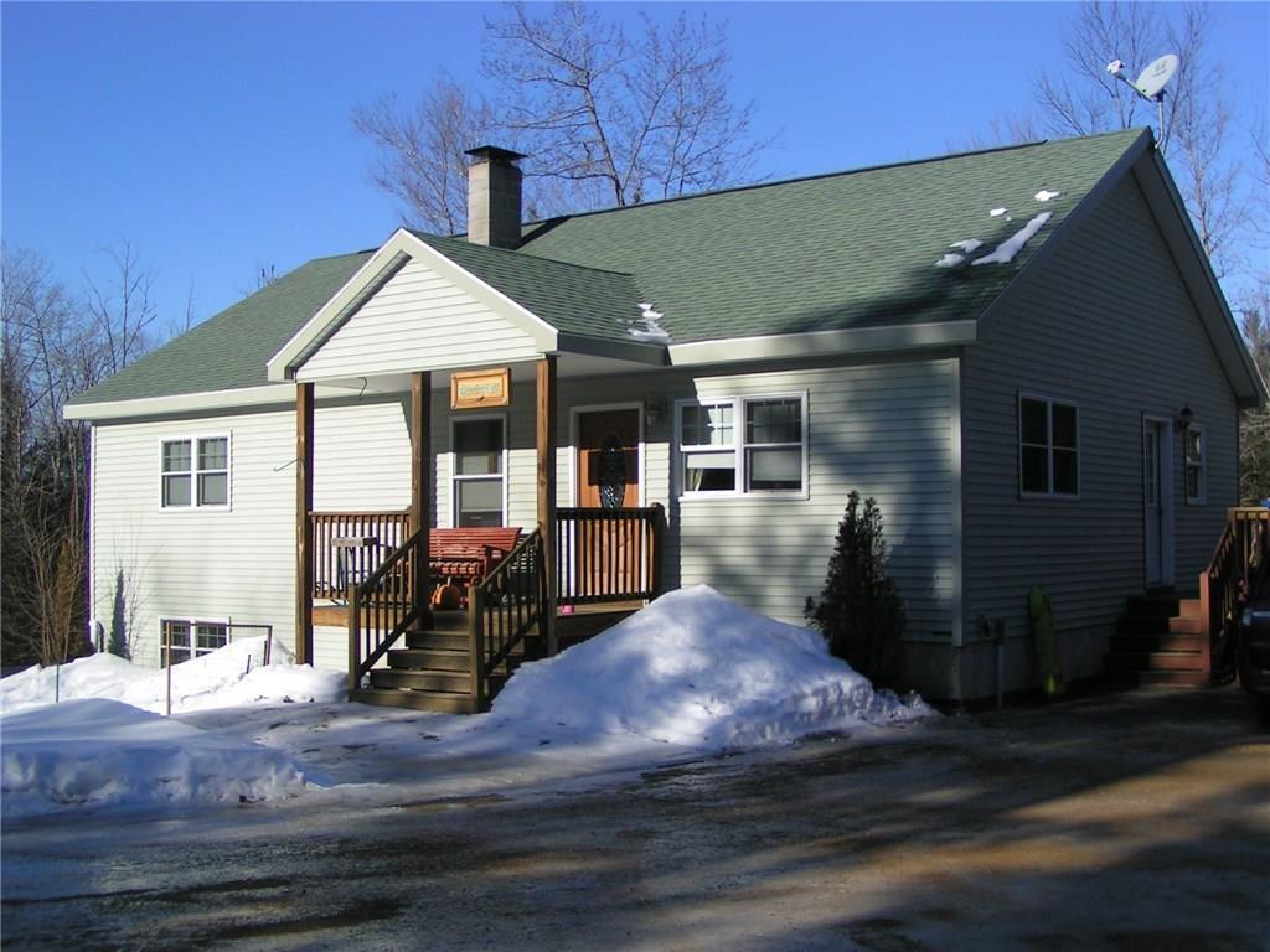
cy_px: 476
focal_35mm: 41
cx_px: 635
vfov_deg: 35.1
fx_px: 1504
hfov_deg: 45.8
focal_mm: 6.3
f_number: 3.5
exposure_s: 1/1000
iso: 50
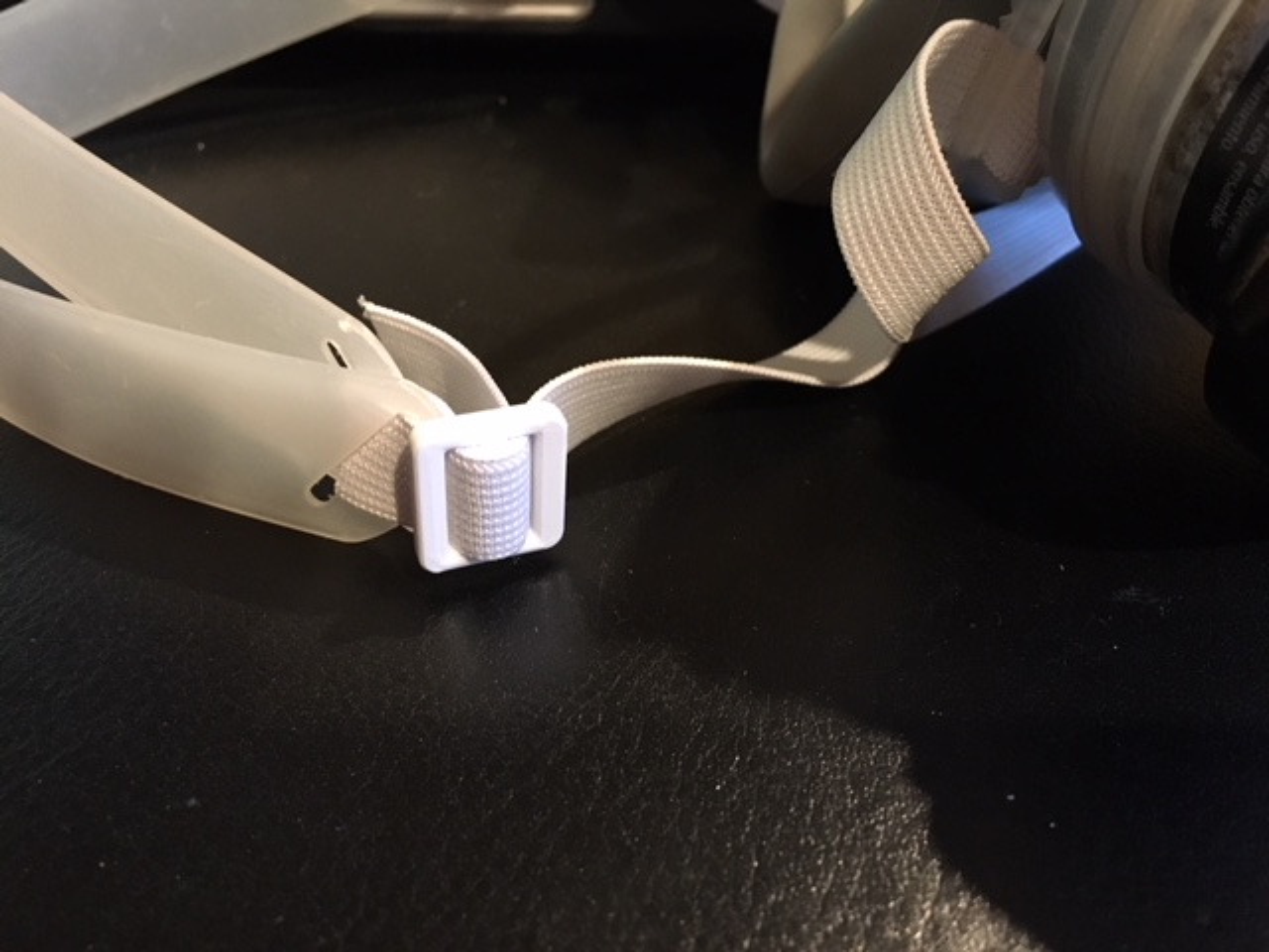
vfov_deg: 48.2
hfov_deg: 61.7
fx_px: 1063
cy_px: 476
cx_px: 634
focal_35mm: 29
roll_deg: +1.8
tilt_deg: -38.9
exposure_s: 1/15
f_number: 2.2
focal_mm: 4.15
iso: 250
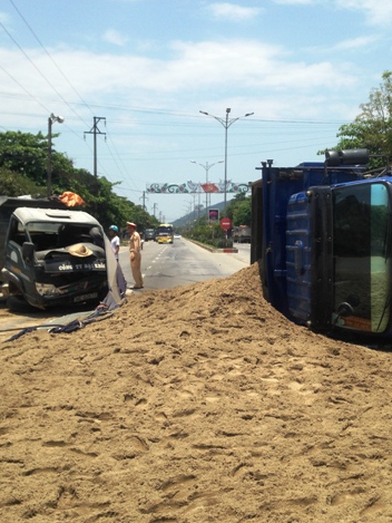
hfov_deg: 32.0
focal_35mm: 45
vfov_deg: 42.1
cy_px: 264
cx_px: 247
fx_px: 679
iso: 50
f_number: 2.4
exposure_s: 1/1695
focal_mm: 4.12
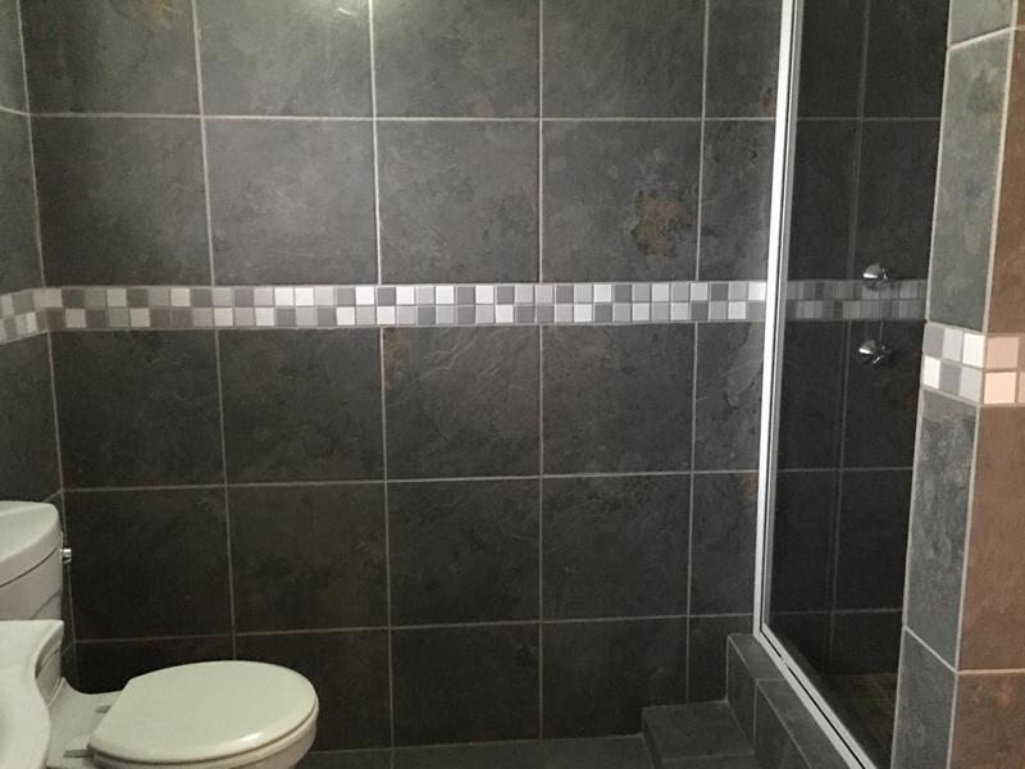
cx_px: 512
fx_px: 859
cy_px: 384
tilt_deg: -9.2
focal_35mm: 29
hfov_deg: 61.7
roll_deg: -0.7
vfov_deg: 48.2
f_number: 2.2
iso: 200
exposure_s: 1/4
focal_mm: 4.15
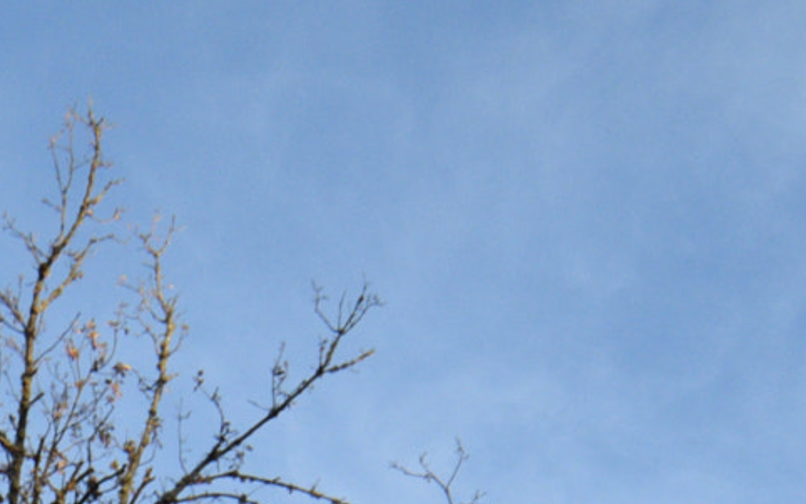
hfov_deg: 21.3
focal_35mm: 91
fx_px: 1998
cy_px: 1119
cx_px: -142
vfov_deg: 12.1
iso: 800
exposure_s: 1/800
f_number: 10
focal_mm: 14
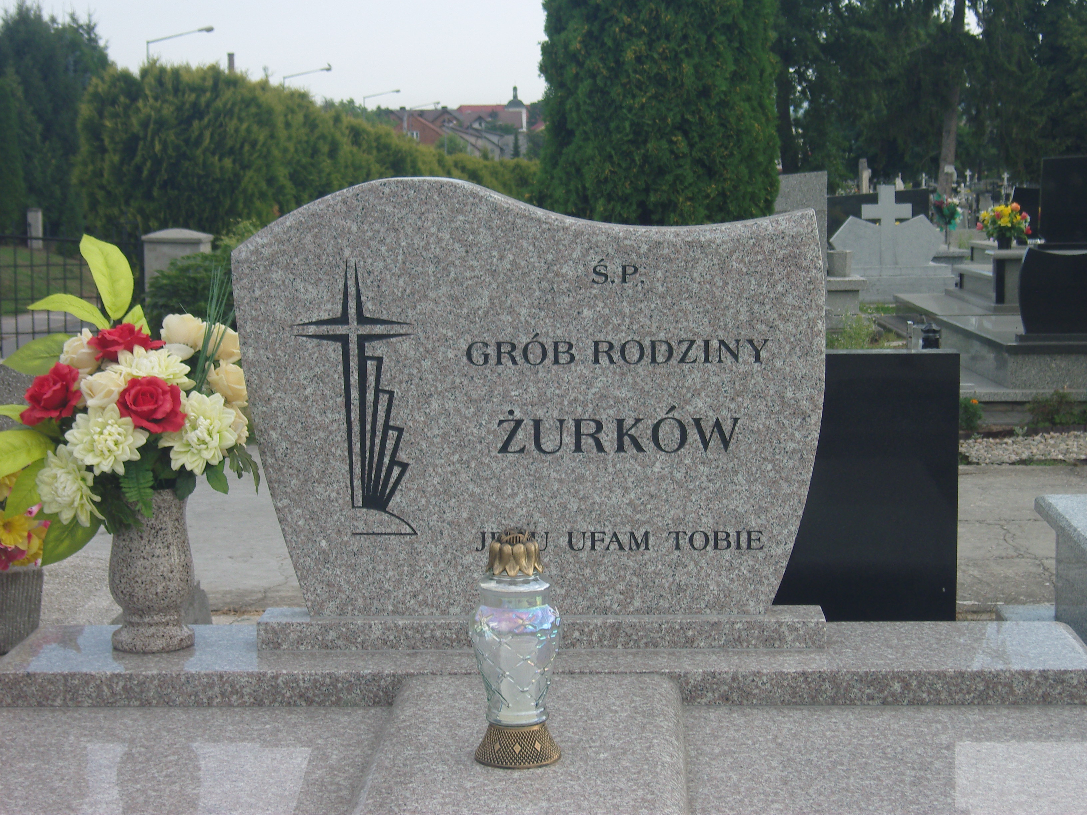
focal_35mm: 73
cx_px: 544
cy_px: 408
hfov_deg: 26.7
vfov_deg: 20.2
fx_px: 2292
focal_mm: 15.6
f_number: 4.2
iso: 100
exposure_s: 1/250
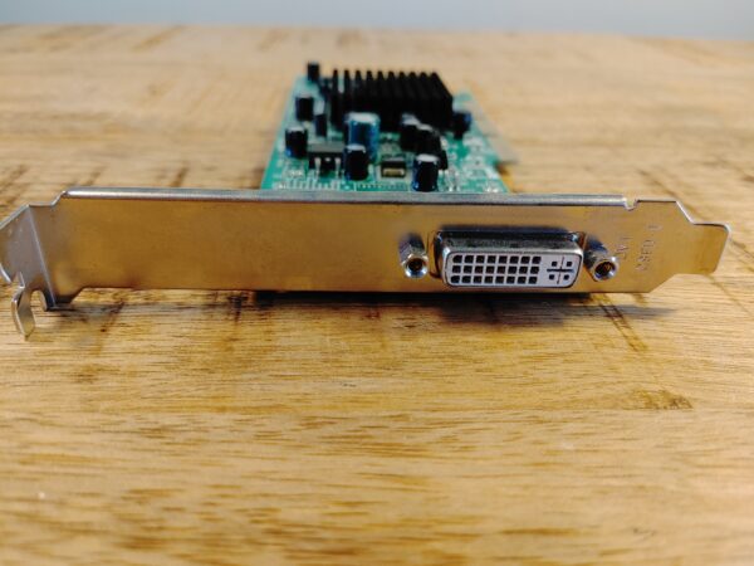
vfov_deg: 53.1
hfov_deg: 67.3
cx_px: 377
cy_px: 283
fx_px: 566
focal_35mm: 26
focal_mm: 4.81
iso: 250
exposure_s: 1/100
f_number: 1.8
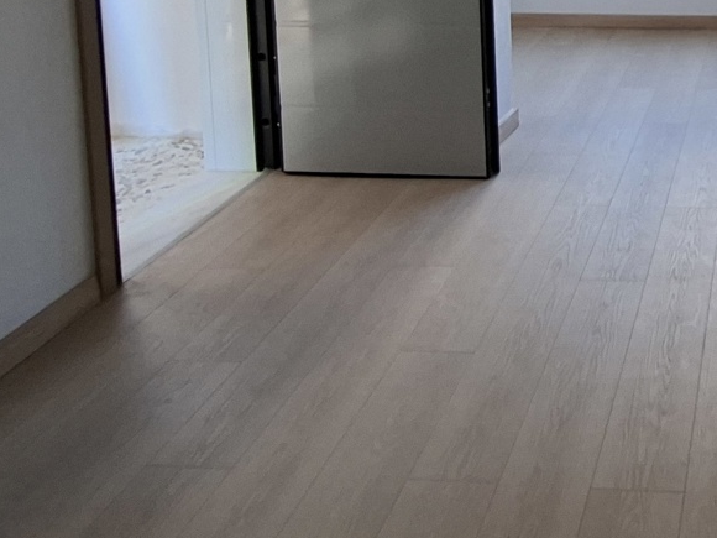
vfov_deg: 28.9
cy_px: -116
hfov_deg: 39.1
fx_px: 891
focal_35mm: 43
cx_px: 707
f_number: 2.2
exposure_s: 1/40
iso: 64
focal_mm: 1.74
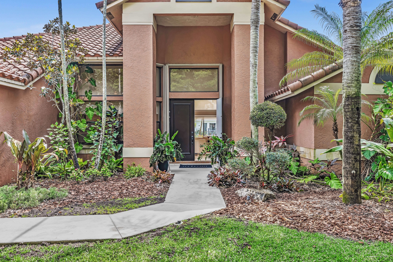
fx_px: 327
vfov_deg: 43.6
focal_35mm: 30
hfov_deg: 61.9
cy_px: 131
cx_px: 196
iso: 200
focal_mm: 30
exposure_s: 1/50
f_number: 8
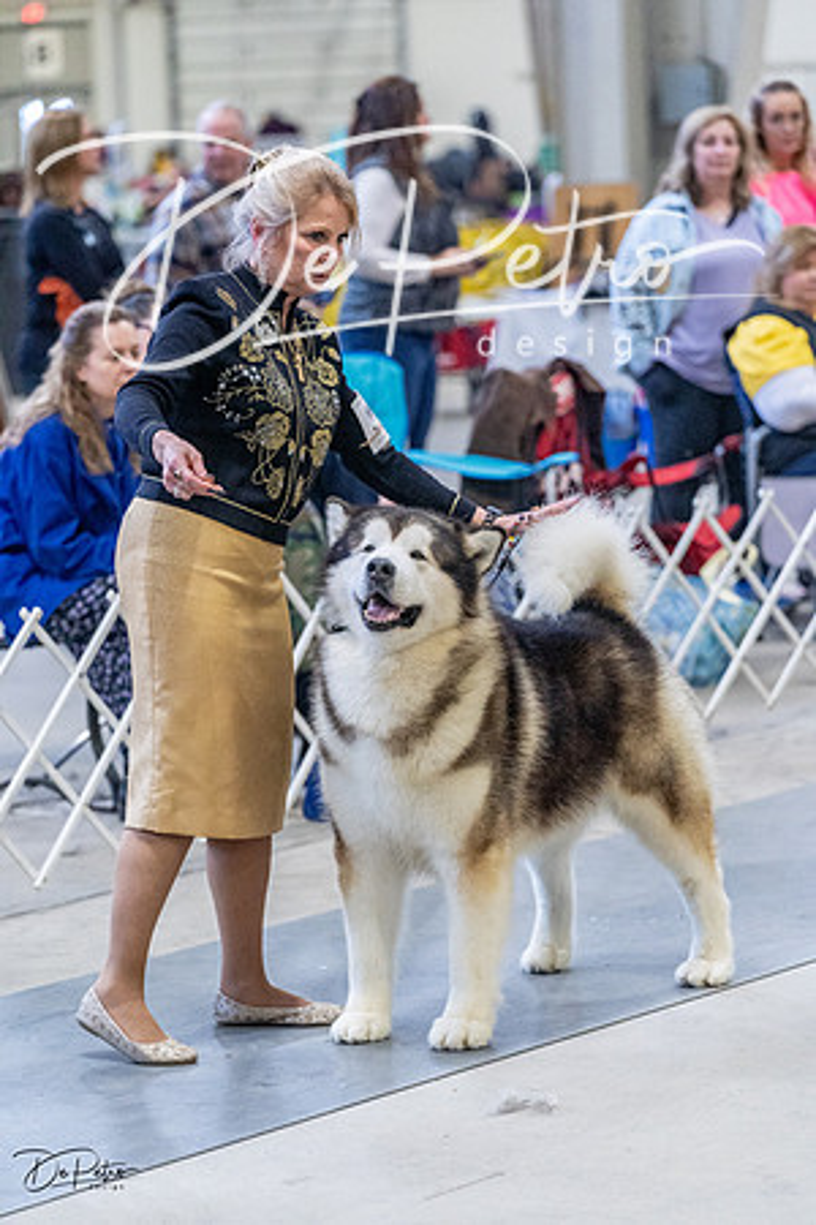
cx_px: 408
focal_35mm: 148
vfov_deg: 13.9
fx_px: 5032
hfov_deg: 9.3
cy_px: 612
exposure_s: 1/320
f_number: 4
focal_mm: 148
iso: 6400
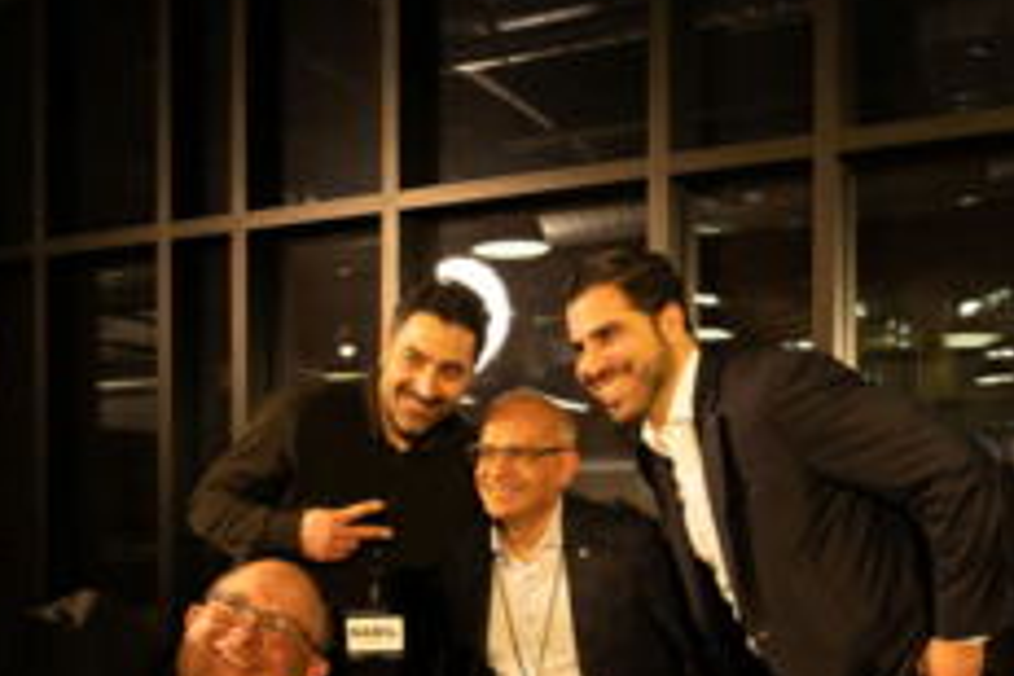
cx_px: 509
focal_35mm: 45
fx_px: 1267
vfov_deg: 29.1
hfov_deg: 43.6
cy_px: 549
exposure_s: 1/80
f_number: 5
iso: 2000
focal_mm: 26
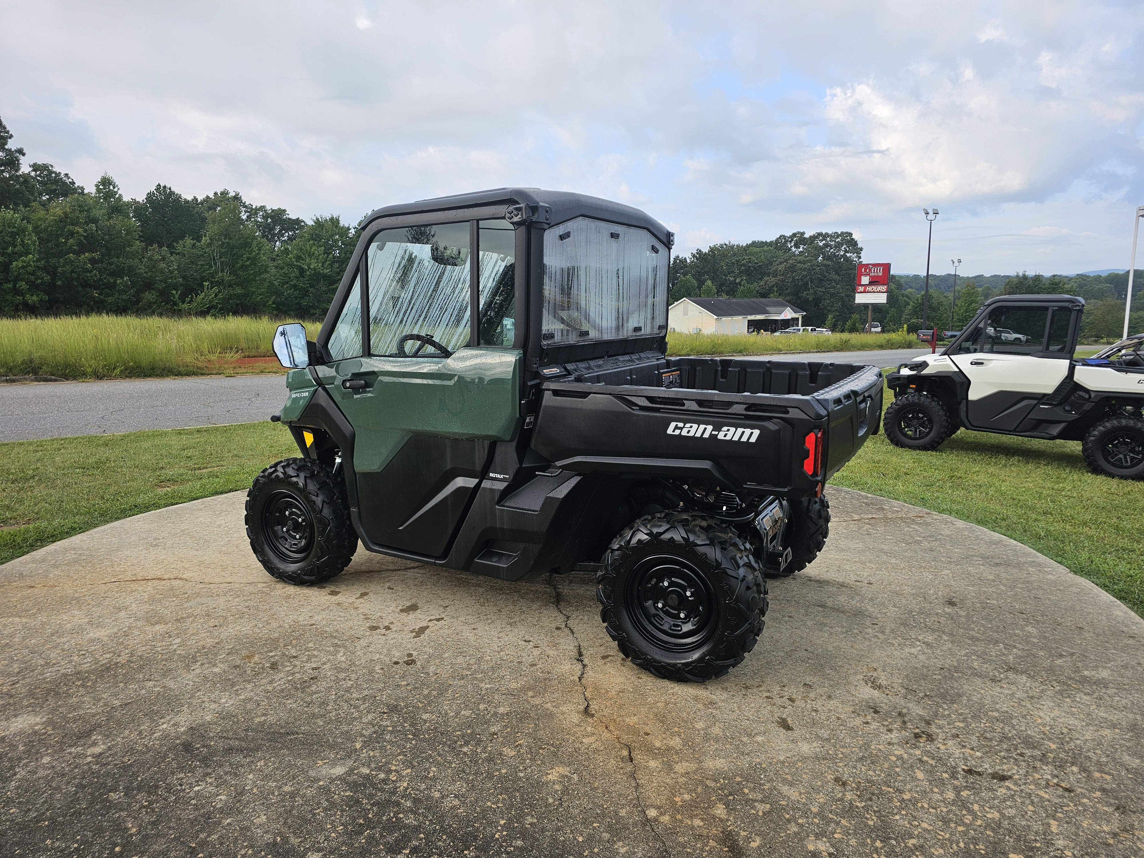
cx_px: 572
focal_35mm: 23
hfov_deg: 73.9
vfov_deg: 58.9
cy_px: 429
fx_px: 760
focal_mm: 6.3
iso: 10
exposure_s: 1/273
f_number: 1.7
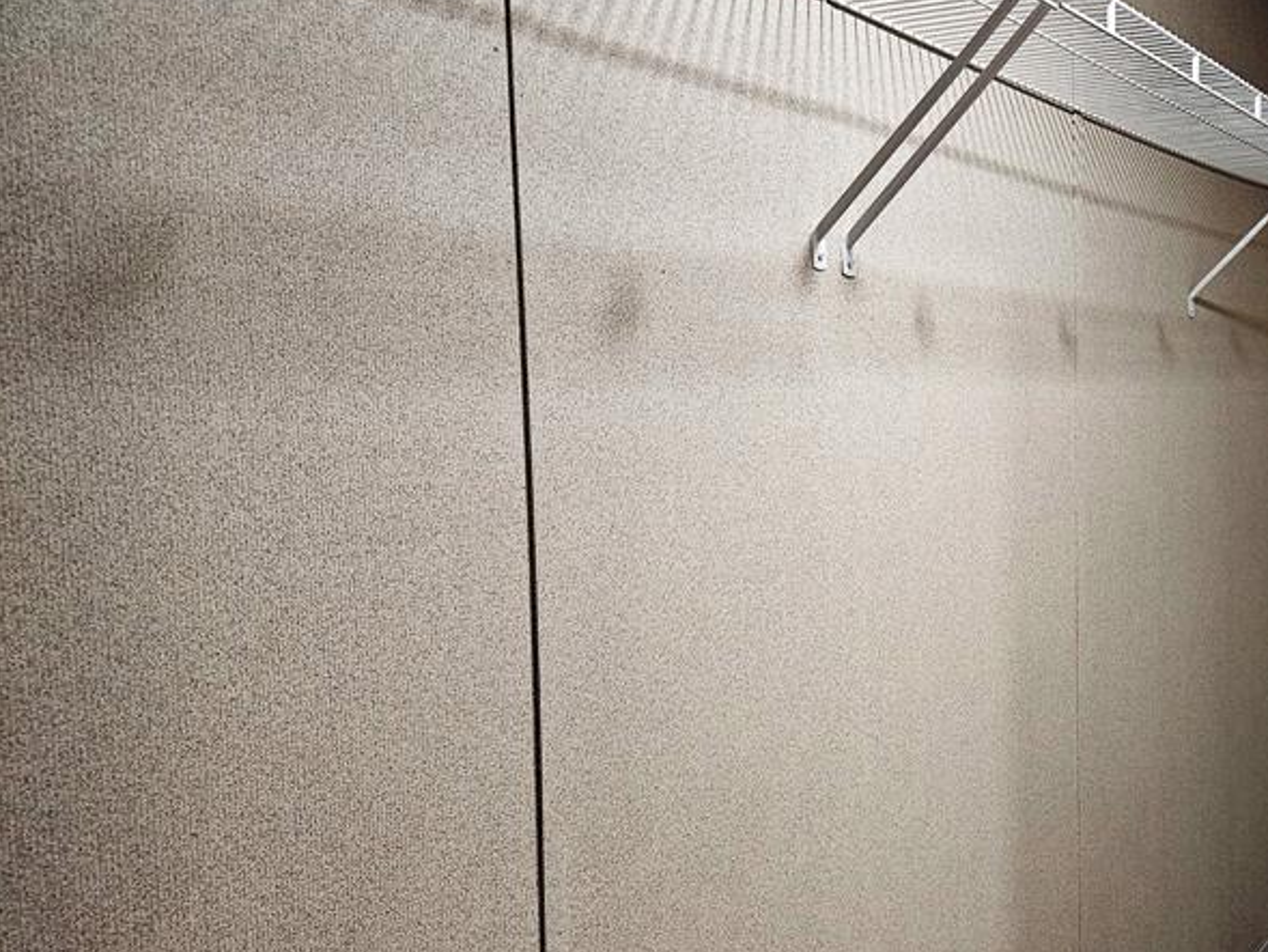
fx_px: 1466
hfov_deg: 43.5
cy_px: 493
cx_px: 1094
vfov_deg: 36.0
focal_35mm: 40
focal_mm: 5.4
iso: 640
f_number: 1.8
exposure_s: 1/60
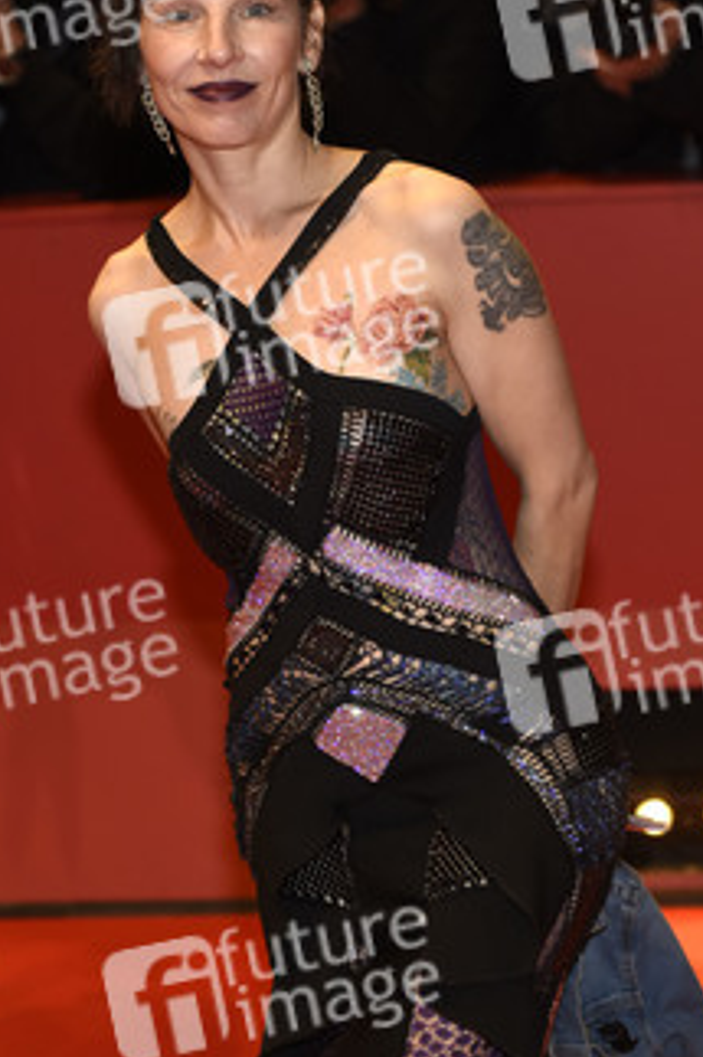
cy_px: 494
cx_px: 366
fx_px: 3812
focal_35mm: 130
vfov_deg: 15.8
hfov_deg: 10.5
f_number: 3.2
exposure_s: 1/500
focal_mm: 70
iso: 640
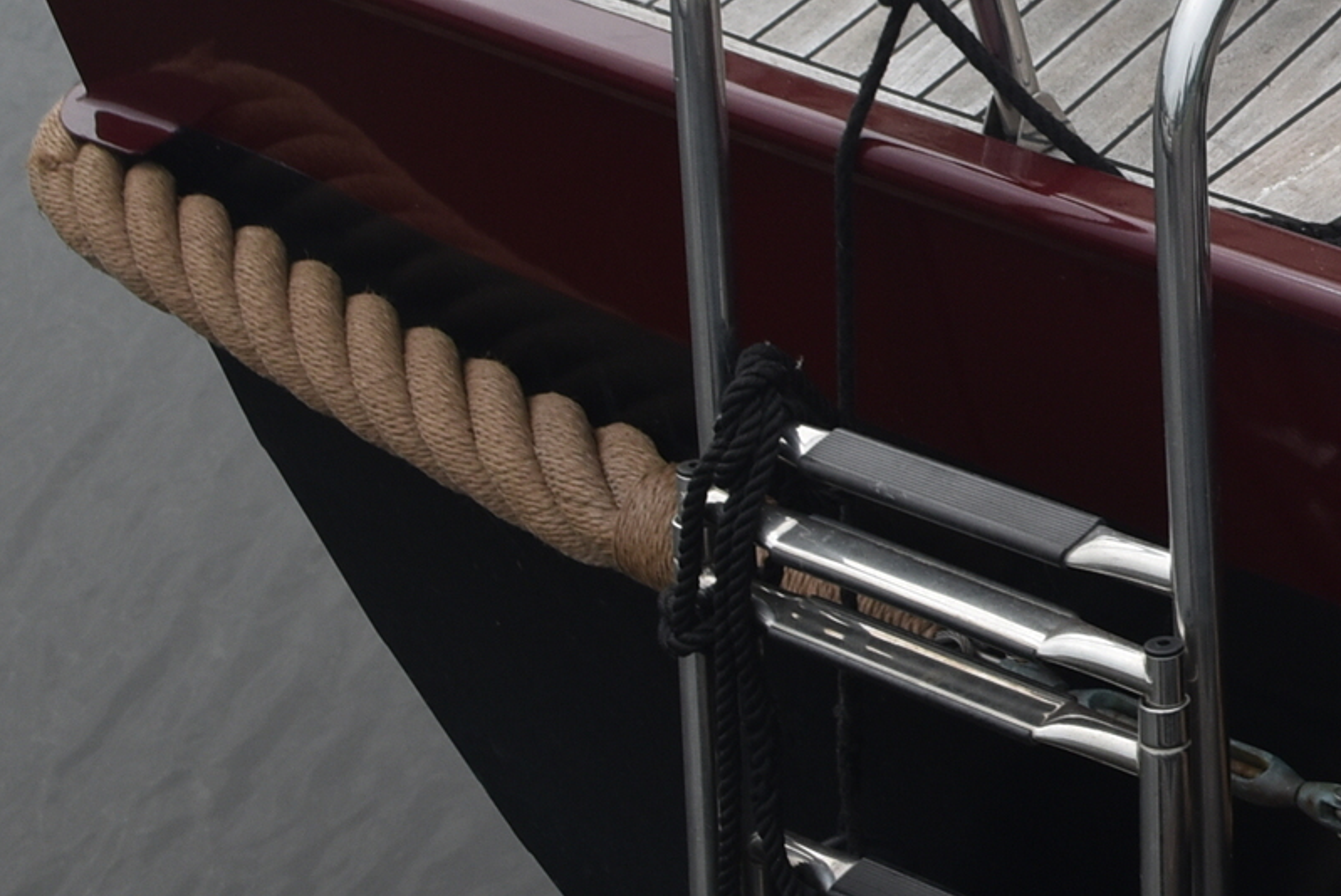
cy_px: -192
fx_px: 4548
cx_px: 1861
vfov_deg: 11.0
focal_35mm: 122
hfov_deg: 15.7
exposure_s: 1/320
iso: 200
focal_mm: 26
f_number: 9
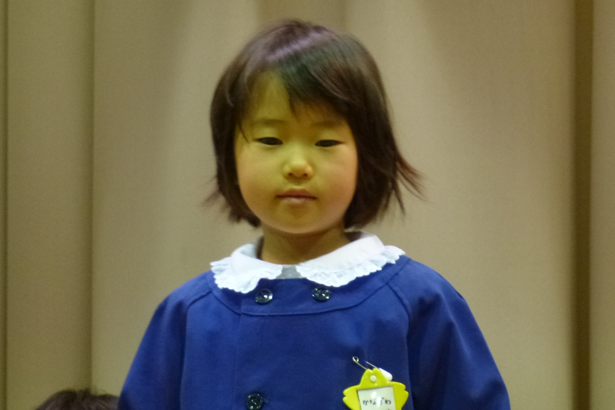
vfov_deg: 2.9
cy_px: 232
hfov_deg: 4.4
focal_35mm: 469
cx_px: 323
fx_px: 8011
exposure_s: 1/5
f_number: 5.9
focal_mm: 68.8
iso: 400
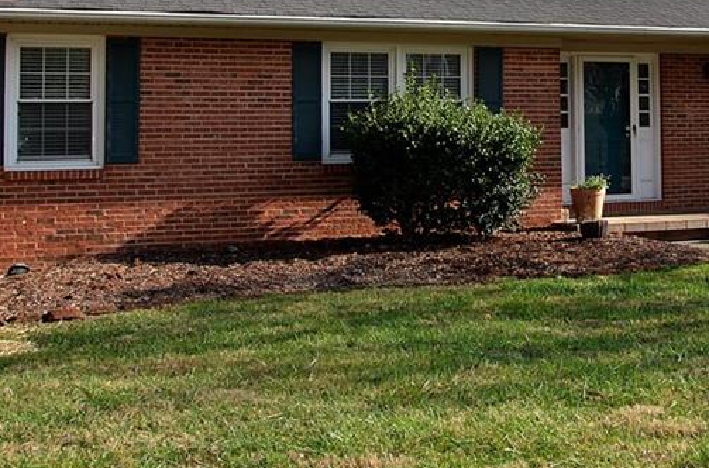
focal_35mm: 55
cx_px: 530
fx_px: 1080
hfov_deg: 35.6
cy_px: 53
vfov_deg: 23.8
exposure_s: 1/250
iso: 100
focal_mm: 18
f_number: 6.3
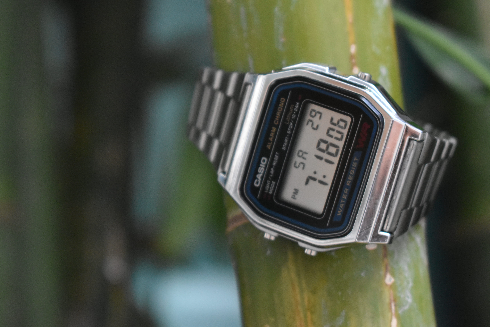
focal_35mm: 113
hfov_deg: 18.1
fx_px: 1534
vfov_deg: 12.2
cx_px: 213
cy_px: 134
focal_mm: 55
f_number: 5.6
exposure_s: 1/125
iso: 3200
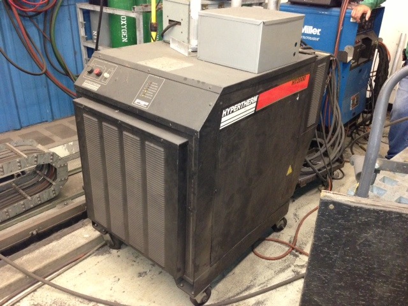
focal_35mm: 33
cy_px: 153
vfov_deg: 42.9
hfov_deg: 55.4
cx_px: 204
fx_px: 389
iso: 400
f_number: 2.4
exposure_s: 1/17
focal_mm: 4.13
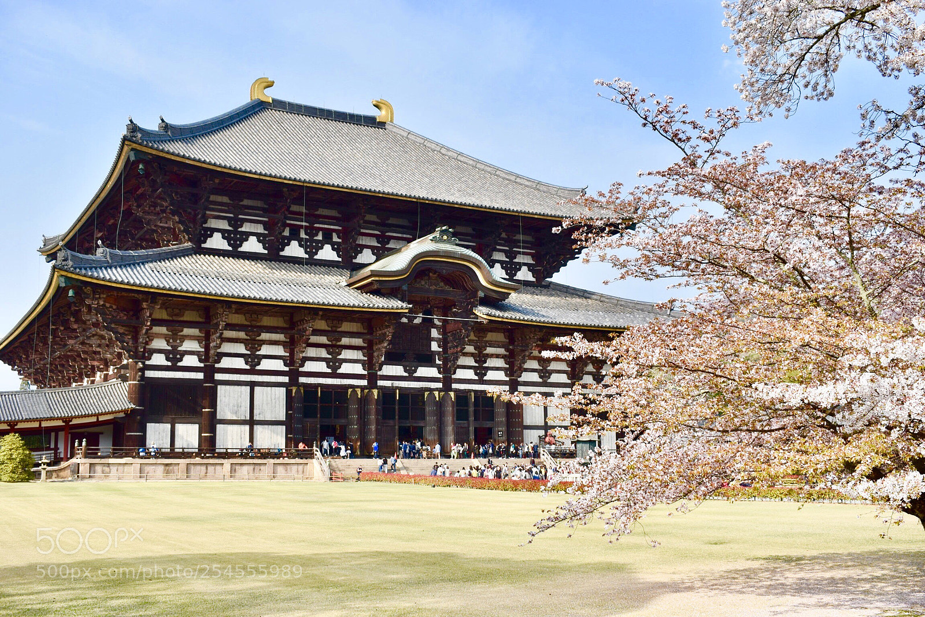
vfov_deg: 34.2
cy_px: 308
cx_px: 462
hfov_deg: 49.6
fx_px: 1002
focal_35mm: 39
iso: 100
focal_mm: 26
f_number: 7.1
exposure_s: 1/200
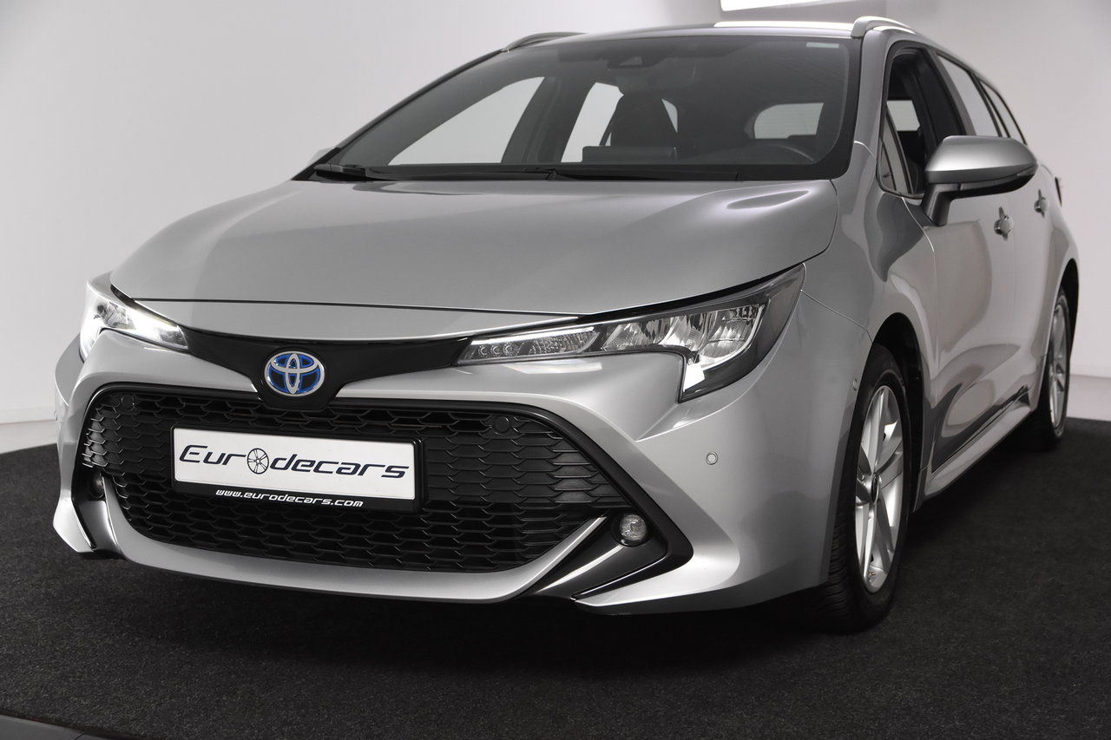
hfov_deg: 35.1
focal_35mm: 57
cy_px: 370
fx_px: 1759
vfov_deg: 23.8
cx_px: 556
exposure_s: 1/125
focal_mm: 38
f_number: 5.6
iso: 1600
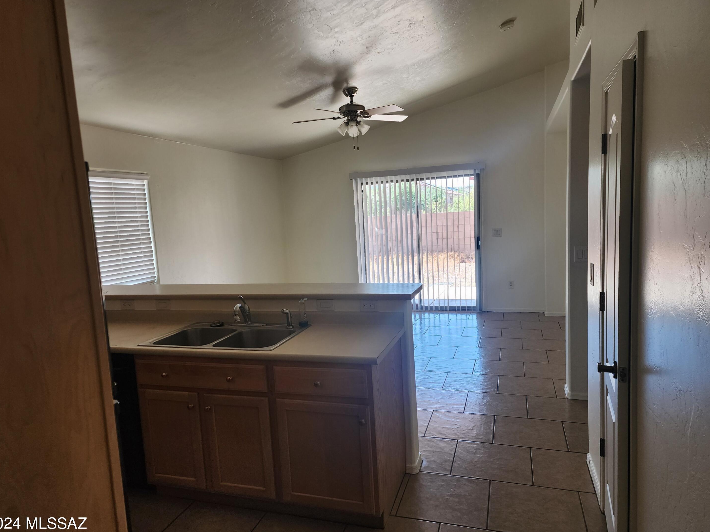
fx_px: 492
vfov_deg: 56.8
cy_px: 271
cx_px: 344
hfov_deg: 71.6
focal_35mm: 24
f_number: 1.8
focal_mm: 6.4
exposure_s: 1/180
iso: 100
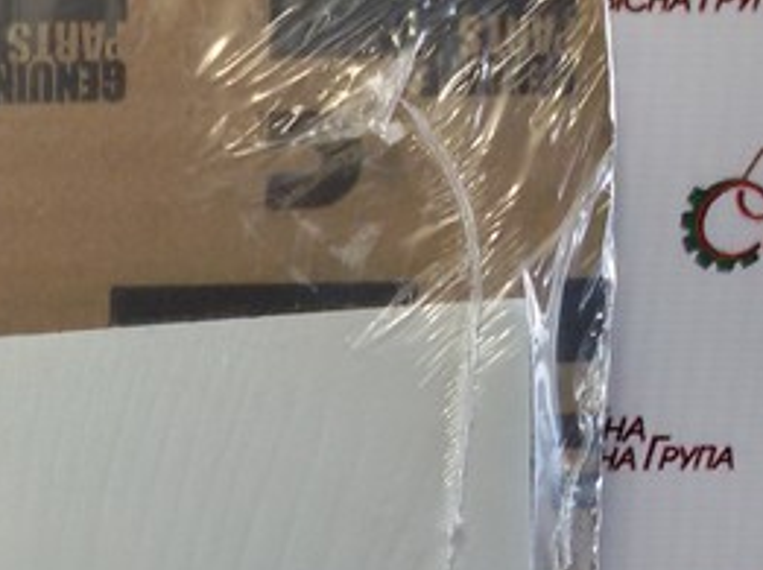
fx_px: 2619
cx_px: -535
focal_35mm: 119
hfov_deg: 14.8
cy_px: 856
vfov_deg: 11.9
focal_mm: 2.93
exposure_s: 1/100
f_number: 2.4
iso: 50
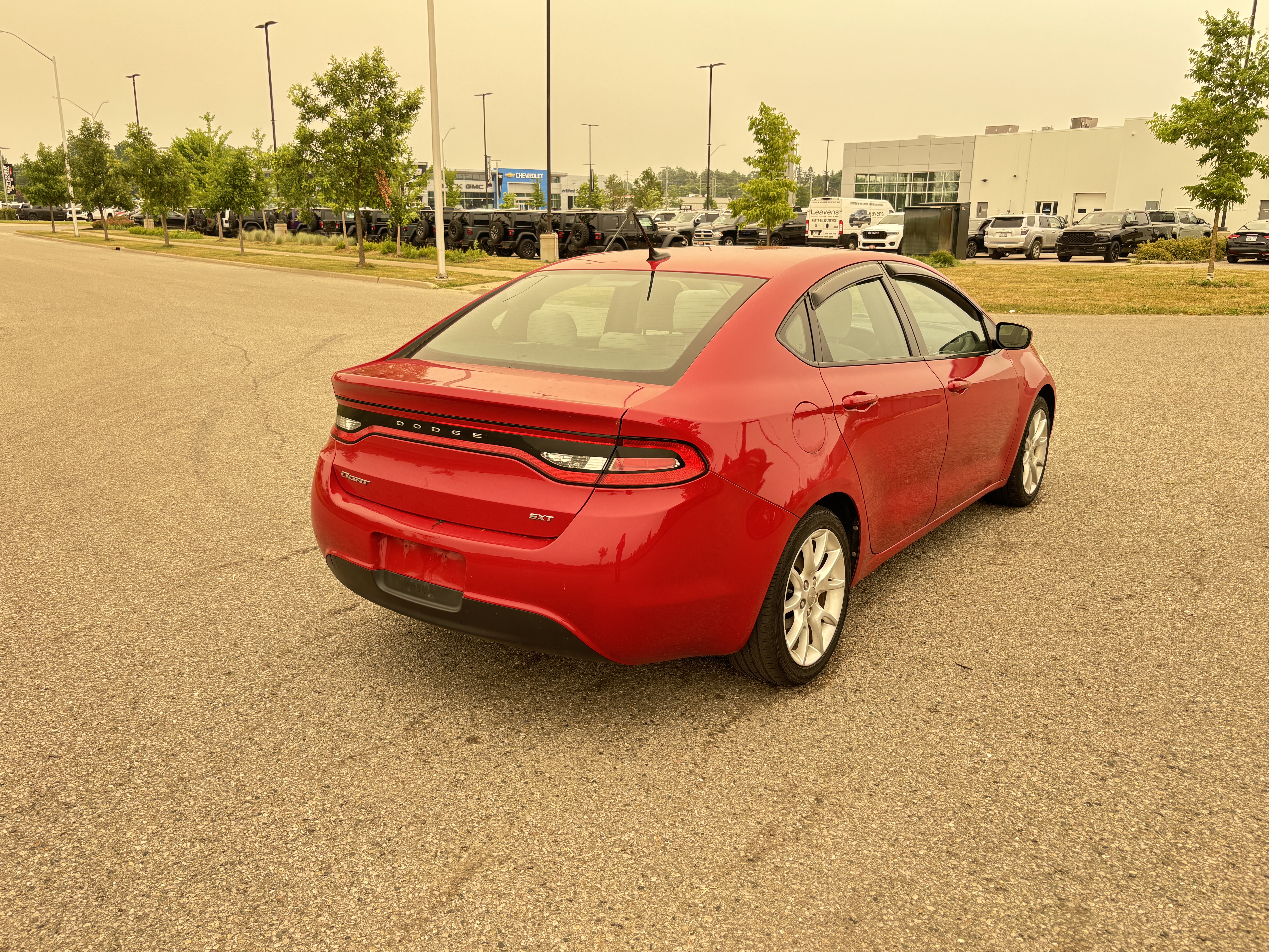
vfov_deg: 51.4
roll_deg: -0.3
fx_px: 990
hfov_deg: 65.3
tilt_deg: -14.9
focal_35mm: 27
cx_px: 620
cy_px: 476
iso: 50
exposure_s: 1/199
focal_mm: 5.96
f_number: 1.6
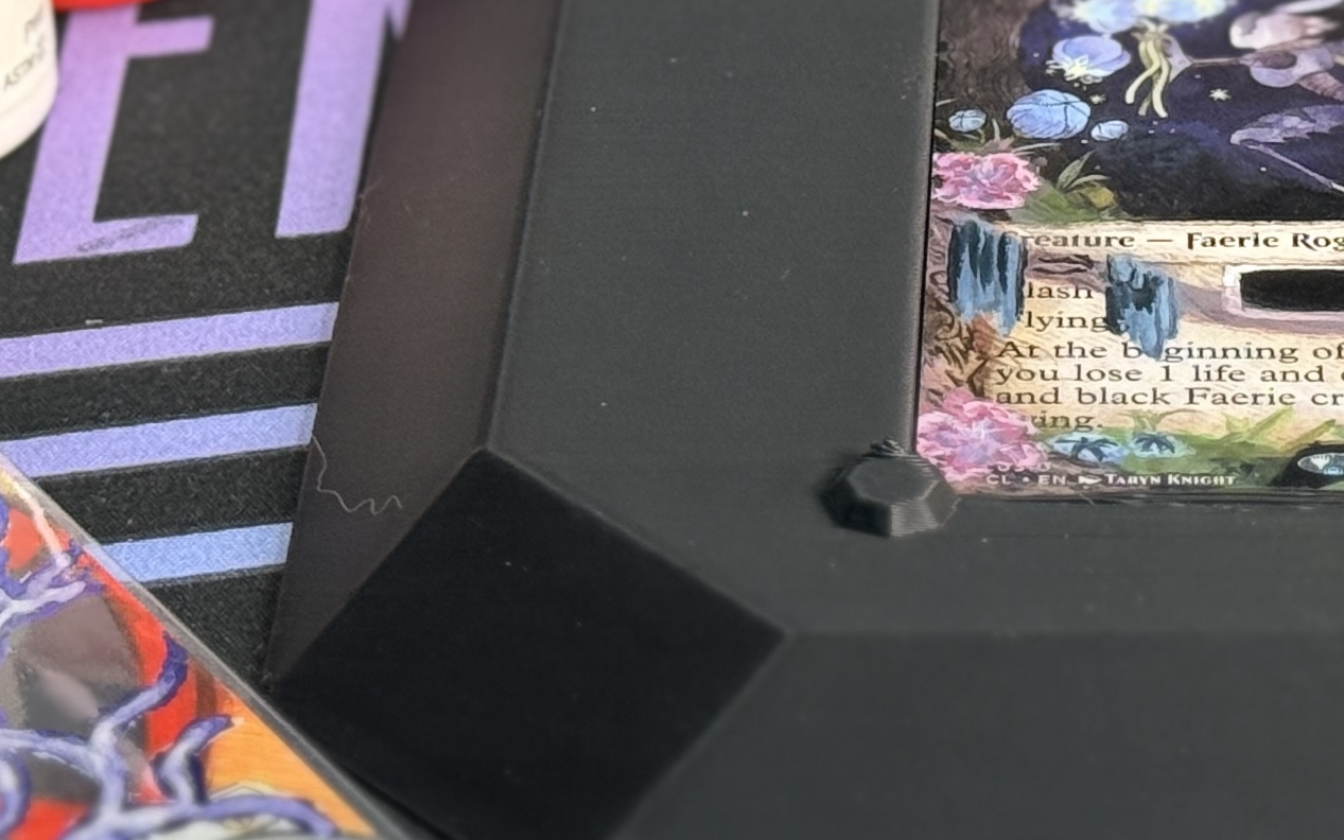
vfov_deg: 12.4
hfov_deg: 19.3
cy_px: 173
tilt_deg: -29.6
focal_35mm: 105
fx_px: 3846
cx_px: 1333
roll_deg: -0.7
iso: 100
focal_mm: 6.76
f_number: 1.78
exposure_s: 1/48
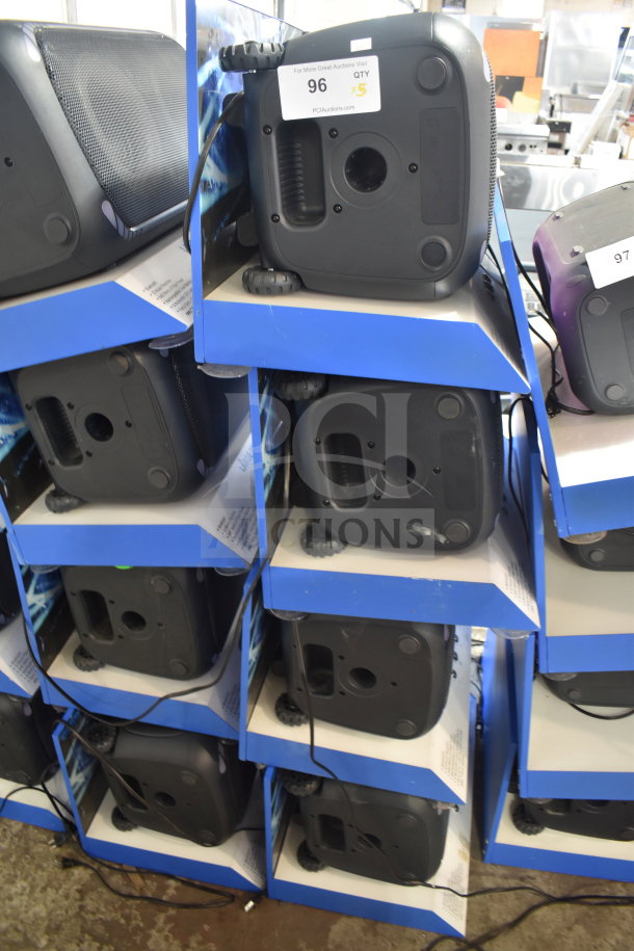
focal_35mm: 27
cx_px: 317
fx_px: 713
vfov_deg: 67.4
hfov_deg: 47.9
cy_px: 476
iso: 720
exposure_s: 1/30
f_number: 3.5
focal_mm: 18
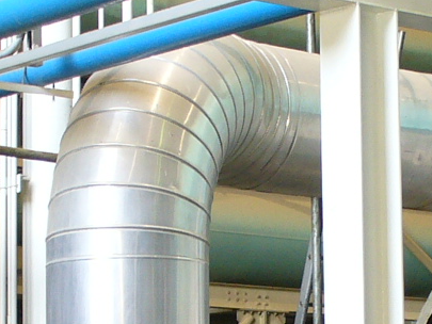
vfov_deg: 9.3
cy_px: 378
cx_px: 320
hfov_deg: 12.5
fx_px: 1972
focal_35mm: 158
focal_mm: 6.1
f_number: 2.8
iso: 100
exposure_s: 1/20
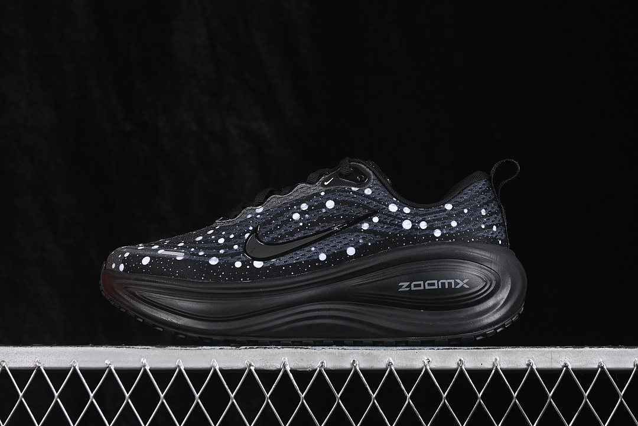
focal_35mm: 75
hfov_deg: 27.0
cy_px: 213
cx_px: 319
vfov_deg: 18.2
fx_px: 1329
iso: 160
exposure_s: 1/60
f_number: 6.3
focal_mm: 50
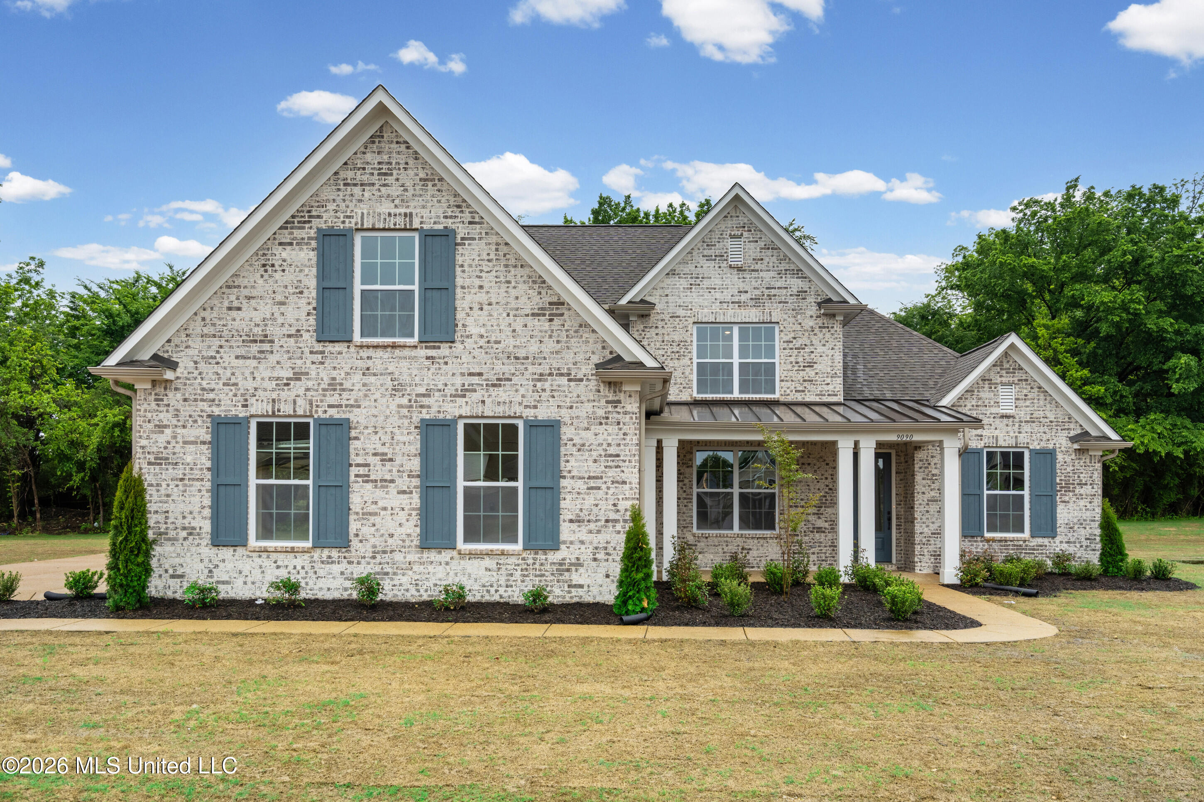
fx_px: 936
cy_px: 401
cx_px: 602
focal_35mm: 28
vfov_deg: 46.4
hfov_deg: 65.5
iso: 800
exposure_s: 1/200
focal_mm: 28
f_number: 9
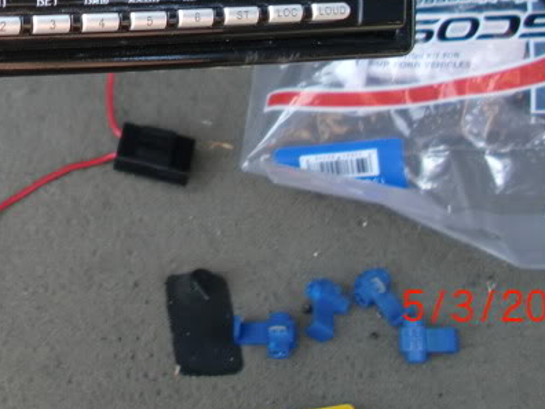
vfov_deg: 15.2
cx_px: -19
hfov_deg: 20.3
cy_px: -114
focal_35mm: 93
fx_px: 1464
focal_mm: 6.3
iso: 64
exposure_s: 1/80
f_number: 2.8
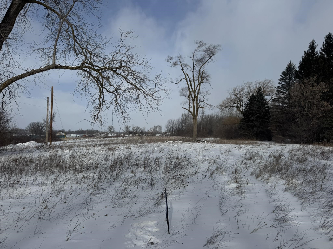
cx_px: 166
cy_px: 124
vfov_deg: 56.8
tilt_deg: +4.5
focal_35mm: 24
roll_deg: +0.5
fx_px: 231
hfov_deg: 71.6
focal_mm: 6.76
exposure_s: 1/12346
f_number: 1.78
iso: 80
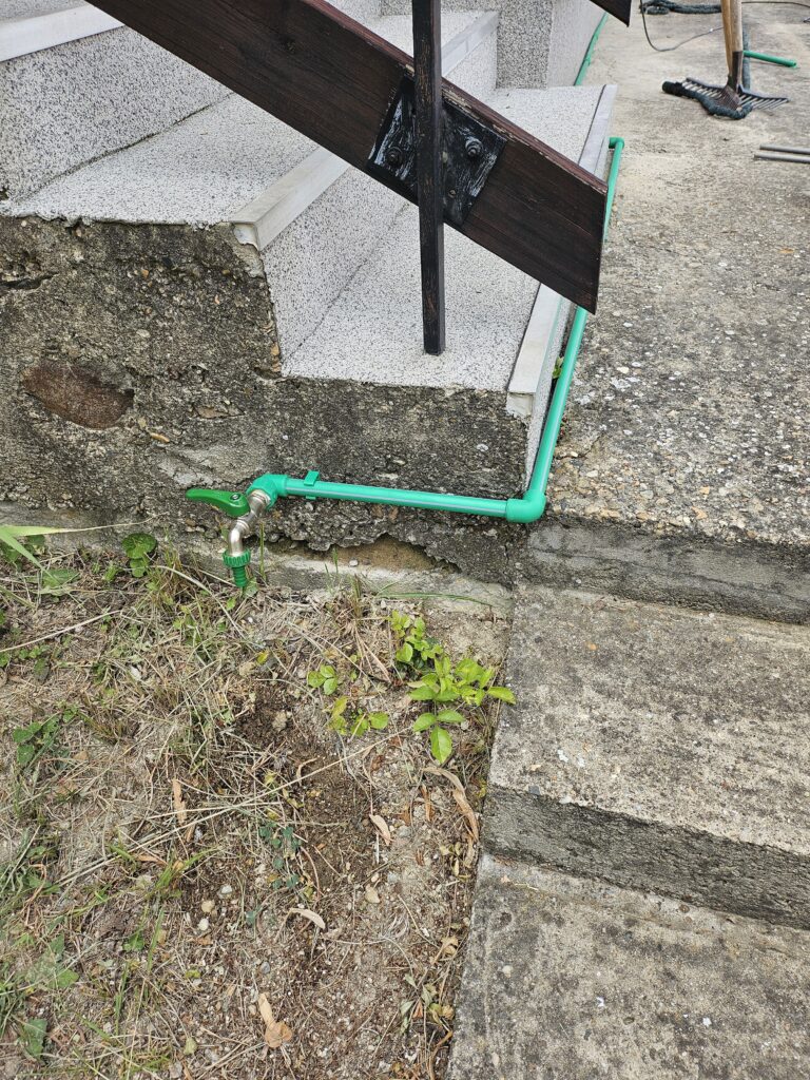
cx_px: 405
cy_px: 540
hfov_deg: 56.8
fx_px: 749
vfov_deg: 71.6
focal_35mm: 24
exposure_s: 1/682
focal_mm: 5
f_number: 1.8
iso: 50
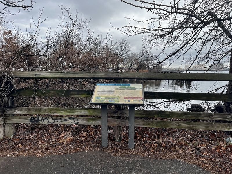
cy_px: 87
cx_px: 116
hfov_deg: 67.3
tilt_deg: -3.9
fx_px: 174
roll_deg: +0.9
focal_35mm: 26
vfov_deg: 53.1
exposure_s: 1/951
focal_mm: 5.1
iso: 50
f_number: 1.6
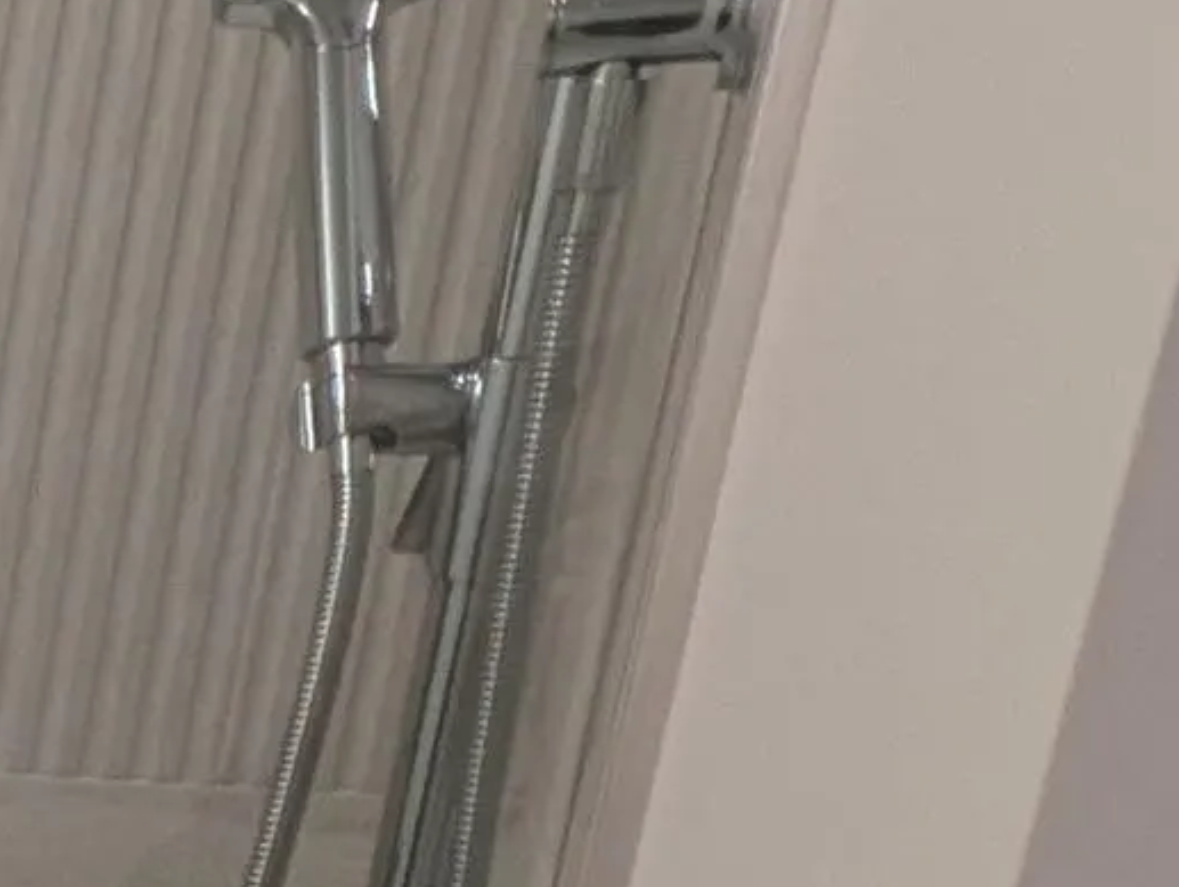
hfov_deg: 14.5
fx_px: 2626
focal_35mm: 77
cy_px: 1266
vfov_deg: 17.5
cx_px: -1742
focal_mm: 1.95
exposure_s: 1/24
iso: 56
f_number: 2.2
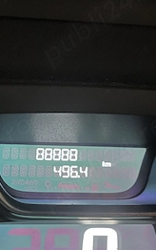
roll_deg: -4.2
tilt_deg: -17.9
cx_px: 37
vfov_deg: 32.1
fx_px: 428
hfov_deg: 20.5
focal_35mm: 63
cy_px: 174
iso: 1600
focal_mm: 5.1
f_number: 1.6
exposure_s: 1/5
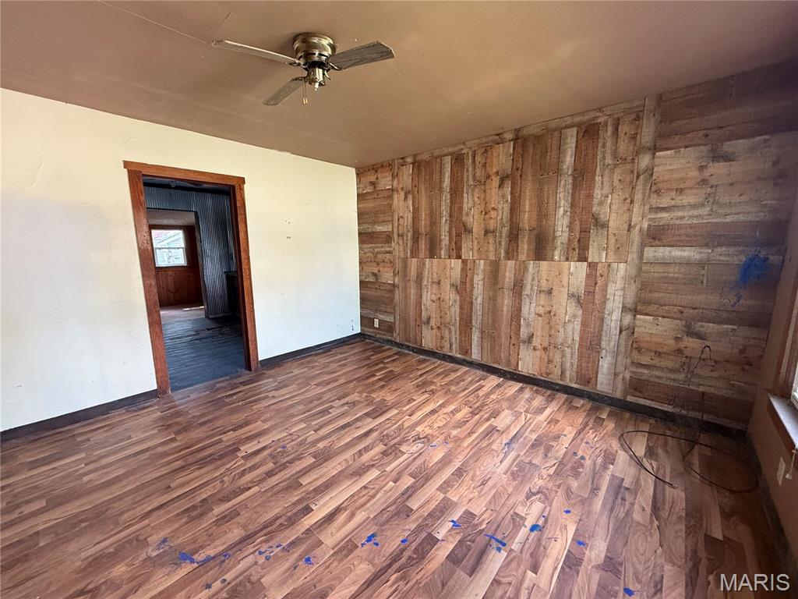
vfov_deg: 85.7
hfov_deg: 102.1
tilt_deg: -9.4
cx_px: 399
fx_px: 323
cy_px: 300
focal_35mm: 14
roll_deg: +0.3
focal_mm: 2.22
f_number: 2.2
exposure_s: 1/60
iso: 400
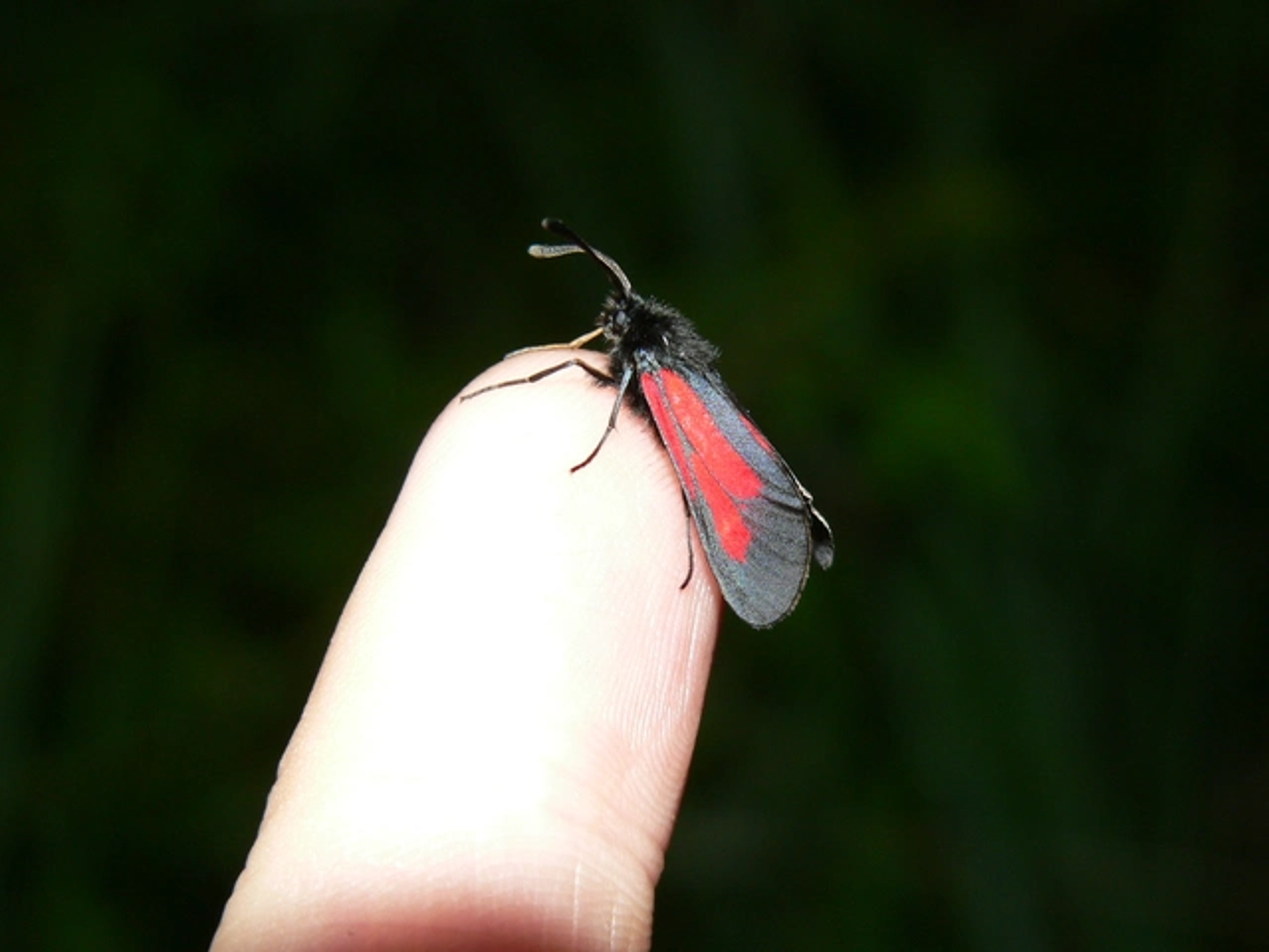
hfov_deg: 19.3
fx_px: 3739
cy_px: 476
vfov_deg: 14.5
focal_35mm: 102
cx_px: 634
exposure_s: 1/60
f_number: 4
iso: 100
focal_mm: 17
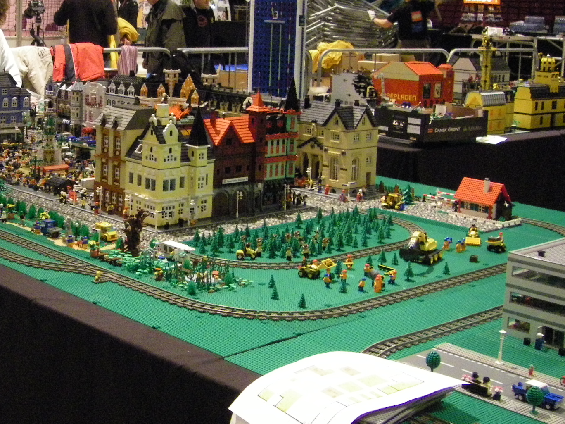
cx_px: 108
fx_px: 1045
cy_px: 142
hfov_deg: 29.5
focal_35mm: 64
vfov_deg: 22.8
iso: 800
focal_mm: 6.3
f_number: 3.5
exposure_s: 1/25
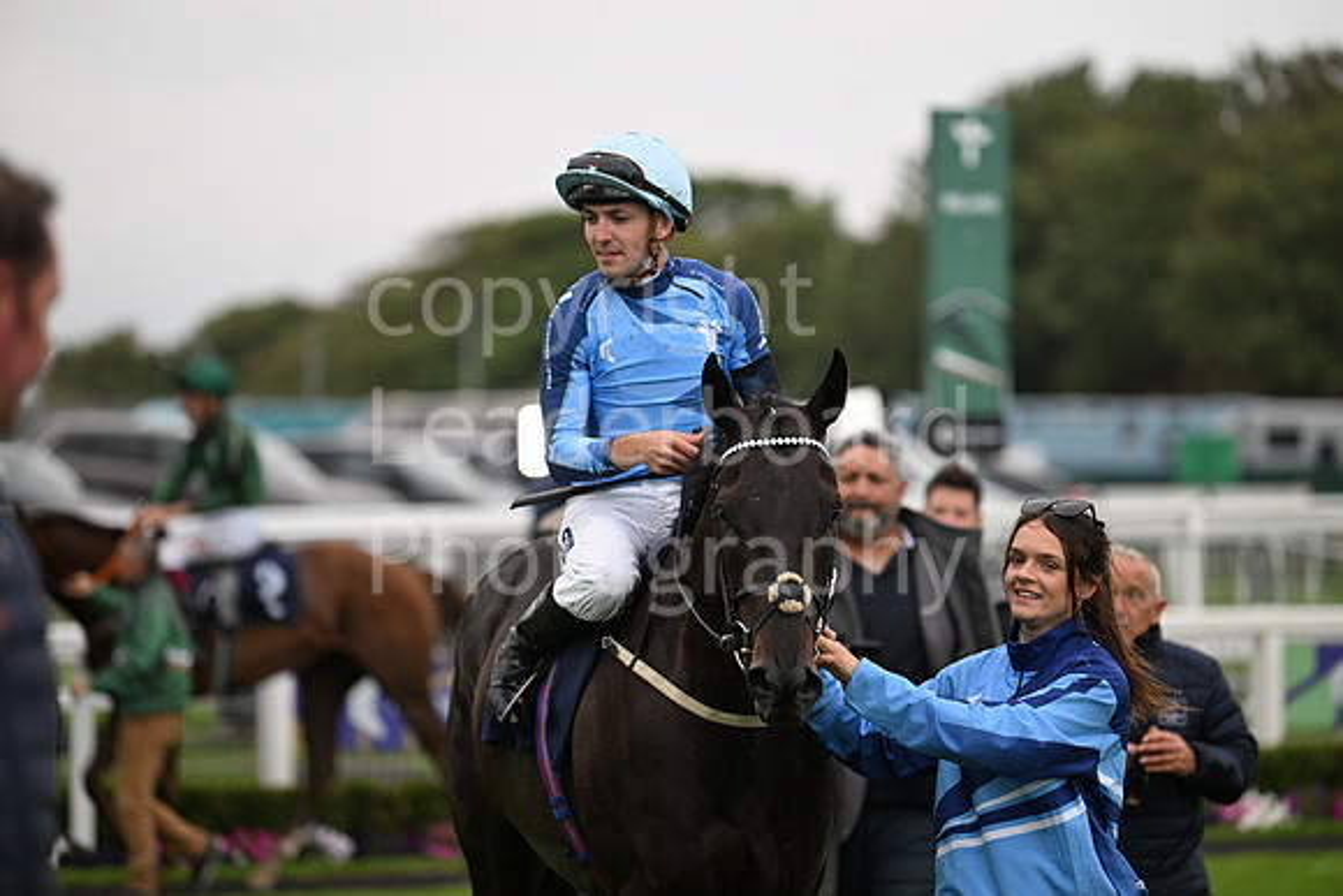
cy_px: 448
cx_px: 672
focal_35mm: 185
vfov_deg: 7.4
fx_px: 6903
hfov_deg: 11.1
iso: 1250
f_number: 3.2
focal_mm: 185
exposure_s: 1/1600
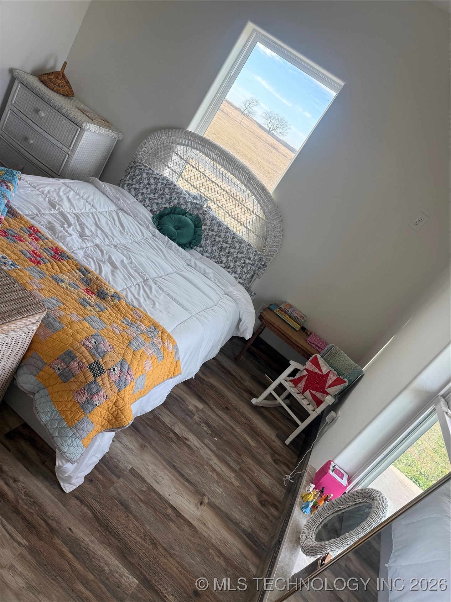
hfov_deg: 56.8
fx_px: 417
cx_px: 226
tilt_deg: -20.0
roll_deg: -36.2
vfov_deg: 71.6
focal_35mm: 24
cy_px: 301
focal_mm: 6.76
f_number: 1.78
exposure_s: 1/308
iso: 100
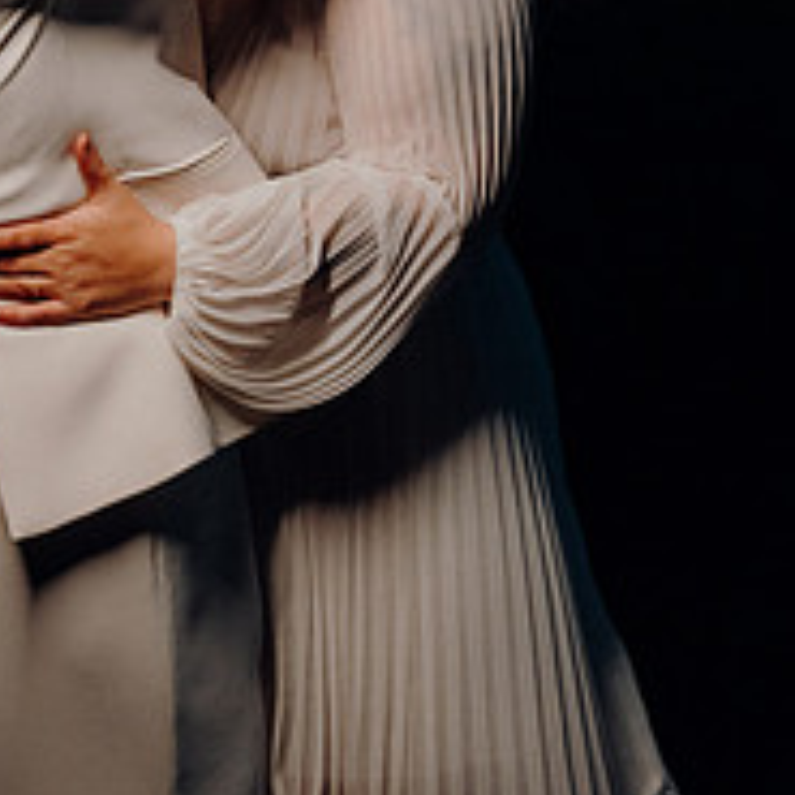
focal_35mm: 118
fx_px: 3066
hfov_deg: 14.7
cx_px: 172
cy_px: 133
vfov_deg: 14.7
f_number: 3.5
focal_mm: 57
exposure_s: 1/160
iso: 3200
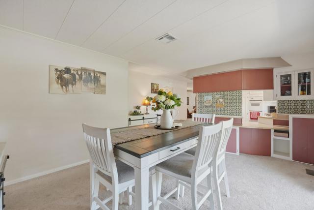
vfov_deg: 76.6
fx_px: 133
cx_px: 157
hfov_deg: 99.6
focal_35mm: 15
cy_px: 105
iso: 400
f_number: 8
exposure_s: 1/6
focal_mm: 15.2
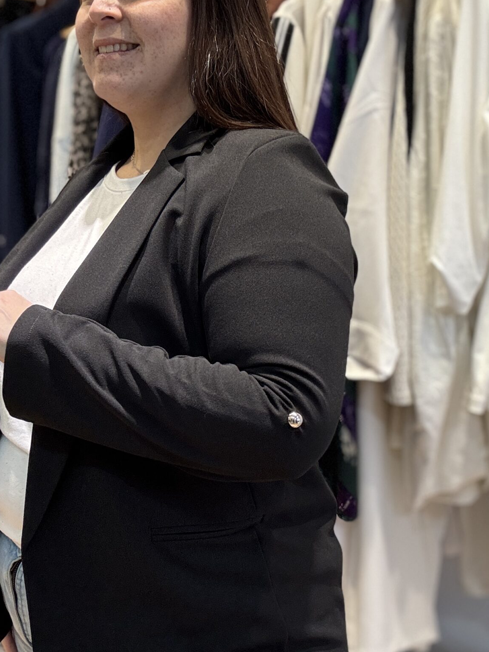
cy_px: 354
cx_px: 208
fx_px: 942
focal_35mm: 50
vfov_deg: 38.2
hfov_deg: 29.1
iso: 100
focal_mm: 2.69
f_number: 1.9
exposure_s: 1/50
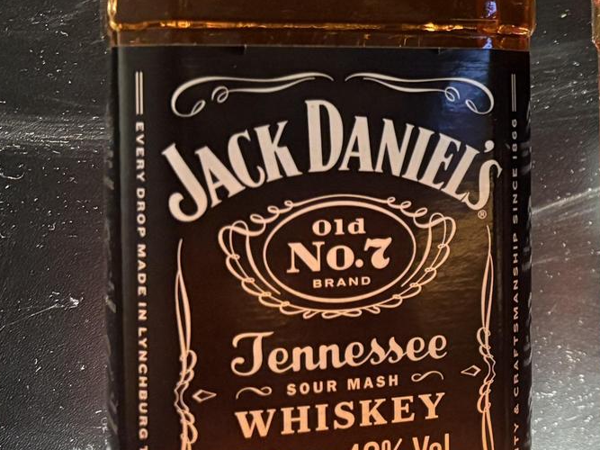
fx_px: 1352
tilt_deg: -0.1
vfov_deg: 18.8
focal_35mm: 78
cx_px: 805
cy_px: 110
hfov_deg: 22.2
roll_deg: +1.7
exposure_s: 1/52
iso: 500
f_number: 1.6
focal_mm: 5.96
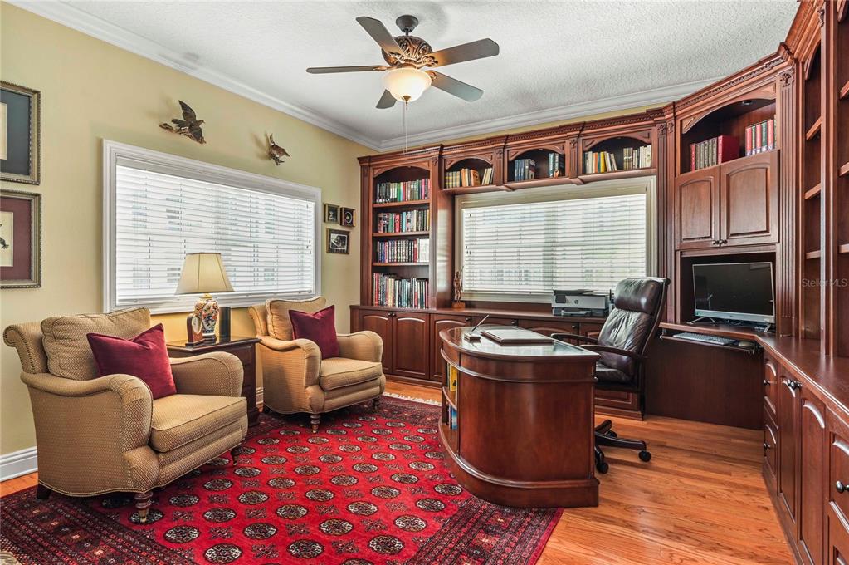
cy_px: 282
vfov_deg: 65.8
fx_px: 436
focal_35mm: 18
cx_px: 424
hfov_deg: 88.5
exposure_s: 1
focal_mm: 18.5
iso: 400
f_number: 8
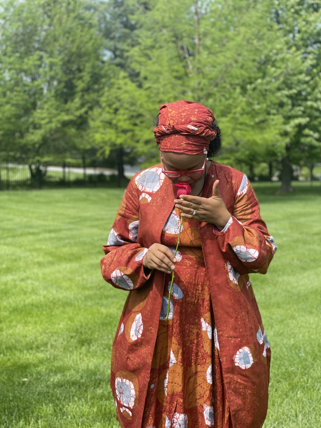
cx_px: 160
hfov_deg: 28.0
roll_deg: +0.4
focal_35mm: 52
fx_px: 643
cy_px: 214
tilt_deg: -6.5
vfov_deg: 36.8
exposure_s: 1/516
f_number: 2
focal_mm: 6
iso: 32
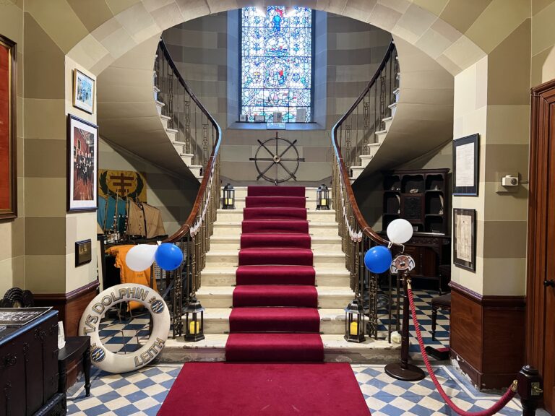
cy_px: 208
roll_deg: -0.7
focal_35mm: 26
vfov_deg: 53.1
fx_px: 417
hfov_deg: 67.3
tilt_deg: -1.8
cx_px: 278
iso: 500
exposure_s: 1/45
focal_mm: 5.7
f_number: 1.5
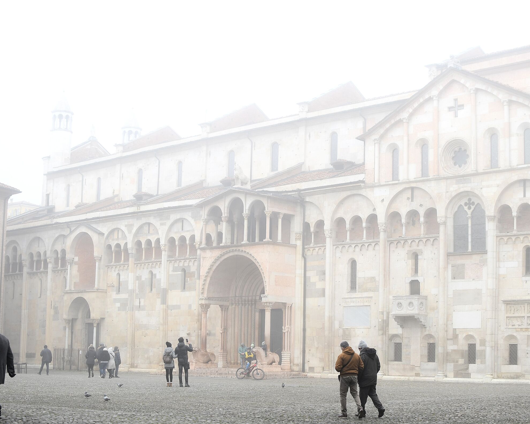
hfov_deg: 31.9
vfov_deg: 25.8
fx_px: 925
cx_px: 304
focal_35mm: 59
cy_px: 212
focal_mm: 35
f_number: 3.2
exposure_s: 1/500
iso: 125
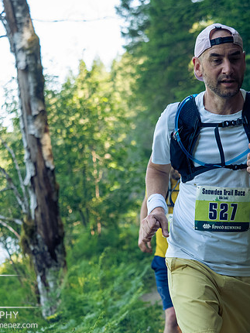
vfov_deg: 17.0
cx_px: 157
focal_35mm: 116
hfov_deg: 12.8
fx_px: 1116
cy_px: 166
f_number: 2.8
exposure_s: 1/1000
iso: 1600
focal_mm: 43
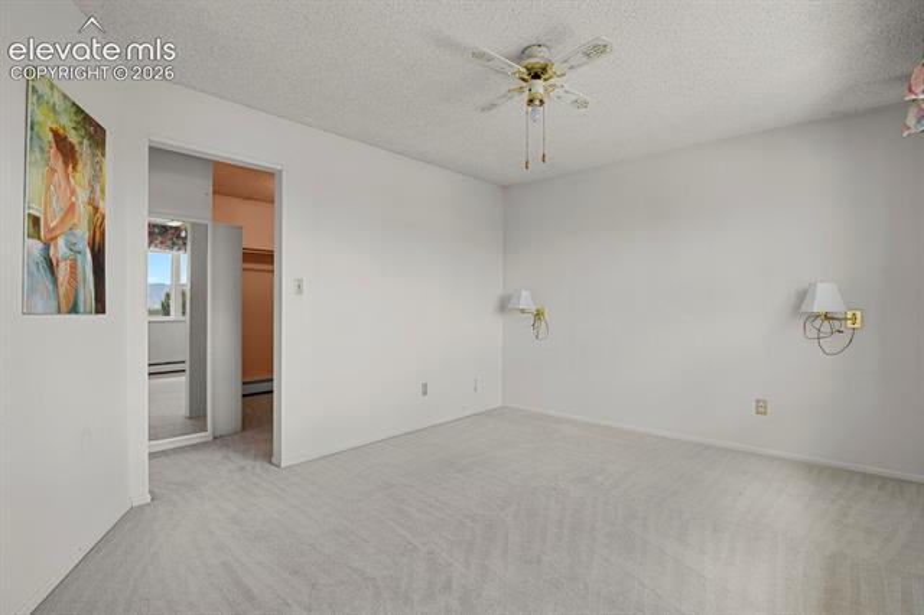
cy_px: 308
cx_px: 462
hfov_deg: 93.3
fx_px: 436
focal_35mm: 17
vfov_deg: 70.4
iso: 2800
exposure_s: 1/20
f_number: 8
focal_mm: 17
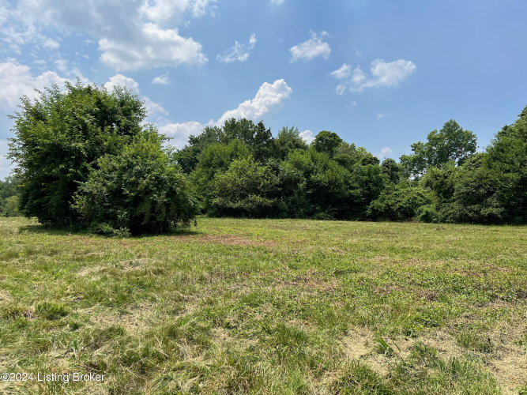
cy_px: 198
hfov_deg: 67.3
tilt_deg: +1.7
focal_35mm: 26
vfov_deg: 53.0
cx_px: 264
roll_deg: -0.4
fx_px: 396
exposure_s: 1/4484
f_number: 1.6
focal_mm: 5.1
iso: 50
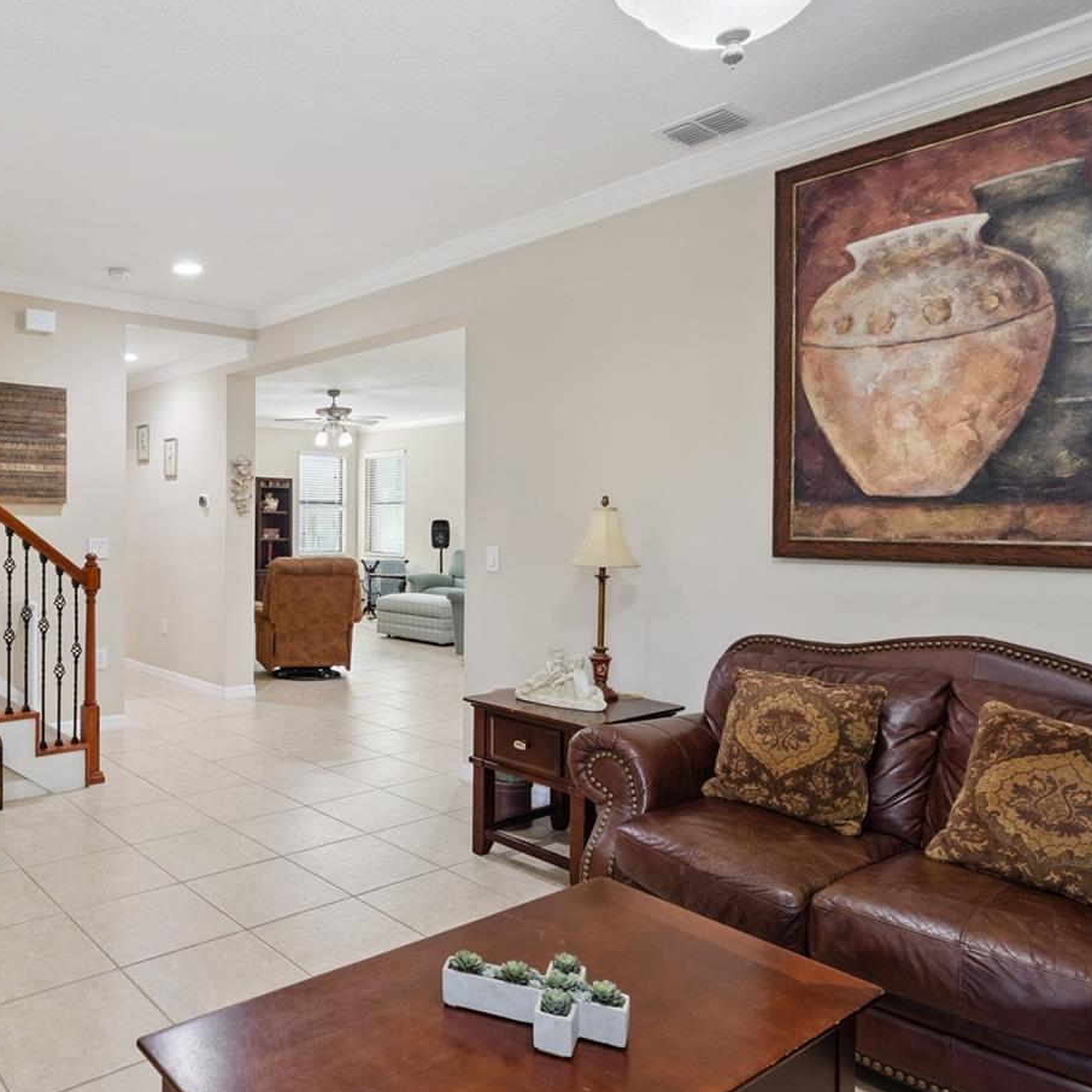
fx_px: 857
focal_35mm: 24
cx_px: 275
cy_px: 523
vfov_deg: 65.0
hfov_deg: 61.4
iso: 1600
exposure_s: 1/50
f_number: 10
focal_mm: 16
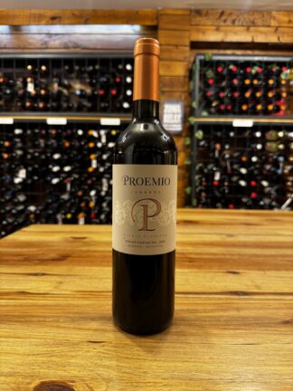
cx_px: 146
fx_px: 271
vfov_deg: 71.6
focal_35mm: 24
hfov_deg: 56.8
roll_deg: -0.7
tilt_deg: -5.4
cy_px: 196
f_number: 1.78
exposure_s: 1/50
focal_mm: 6.76
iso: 250
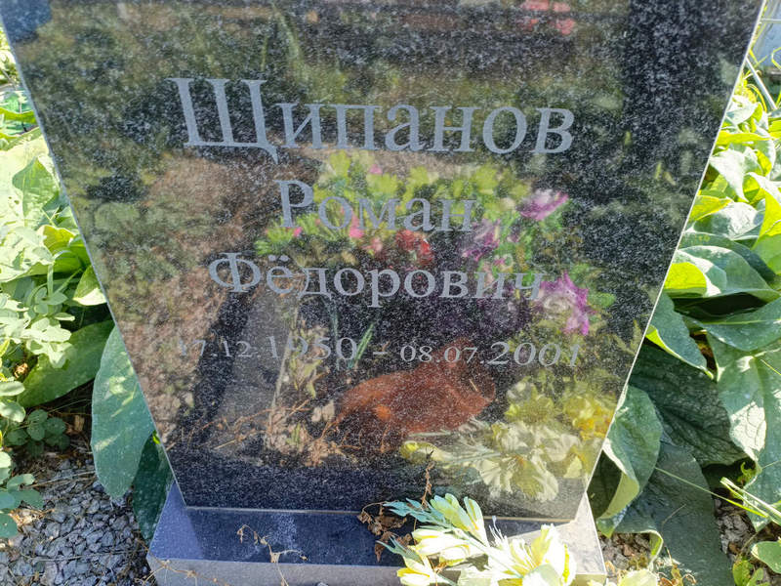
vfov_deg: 54.9
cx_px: 390
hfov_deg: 69.4
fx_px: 564
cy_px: 293
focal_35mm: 25
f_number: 1.69
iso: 112
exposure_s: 1/135
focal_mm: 4.76
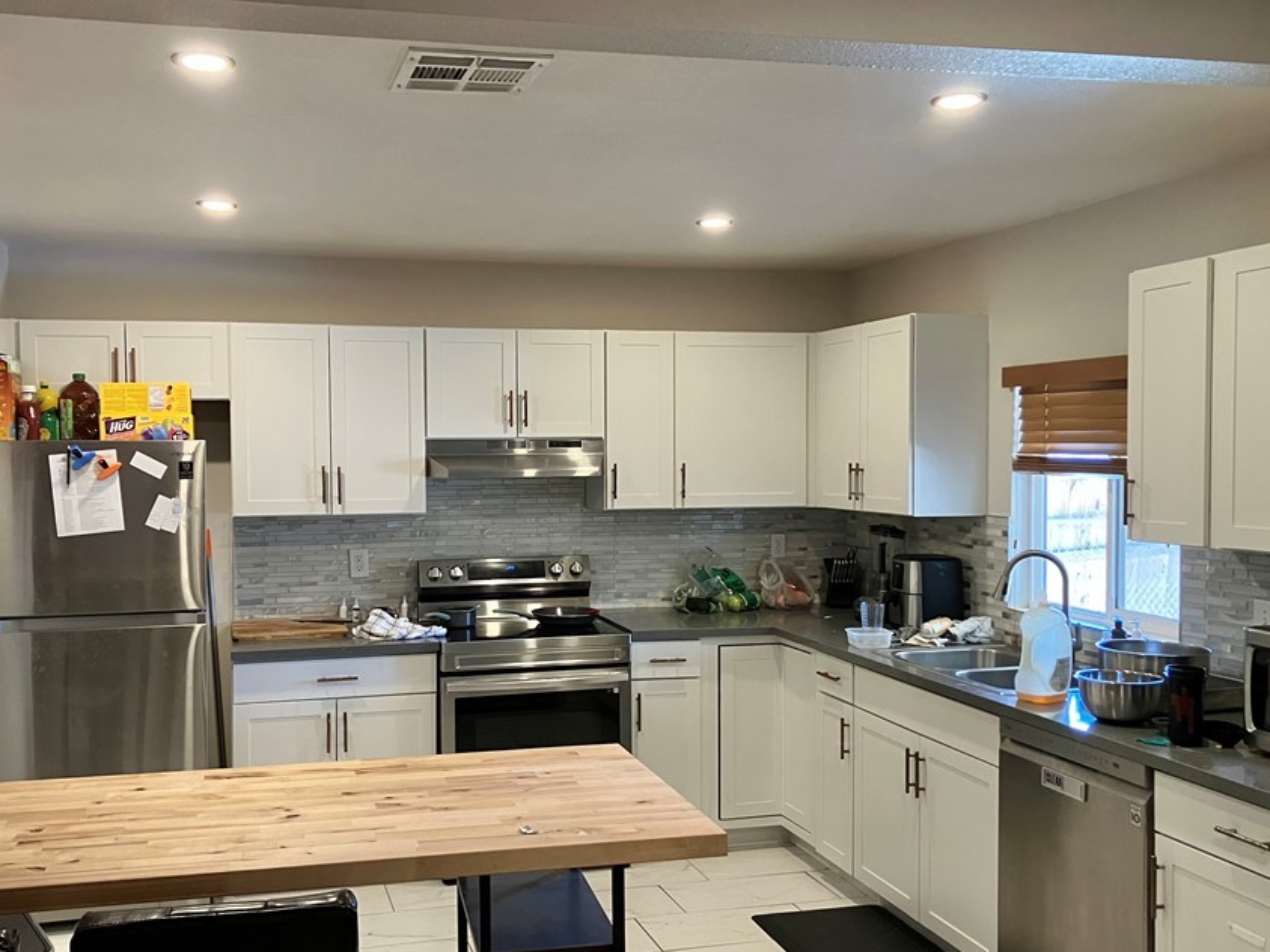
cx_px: 547
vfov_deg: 41.8
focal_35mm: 34
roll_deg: +0.8
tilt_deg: -1.1
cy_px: 497
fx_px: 1247
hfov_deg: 53.8
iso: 200
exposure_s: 1/60
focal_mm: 3.99
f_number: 1.8
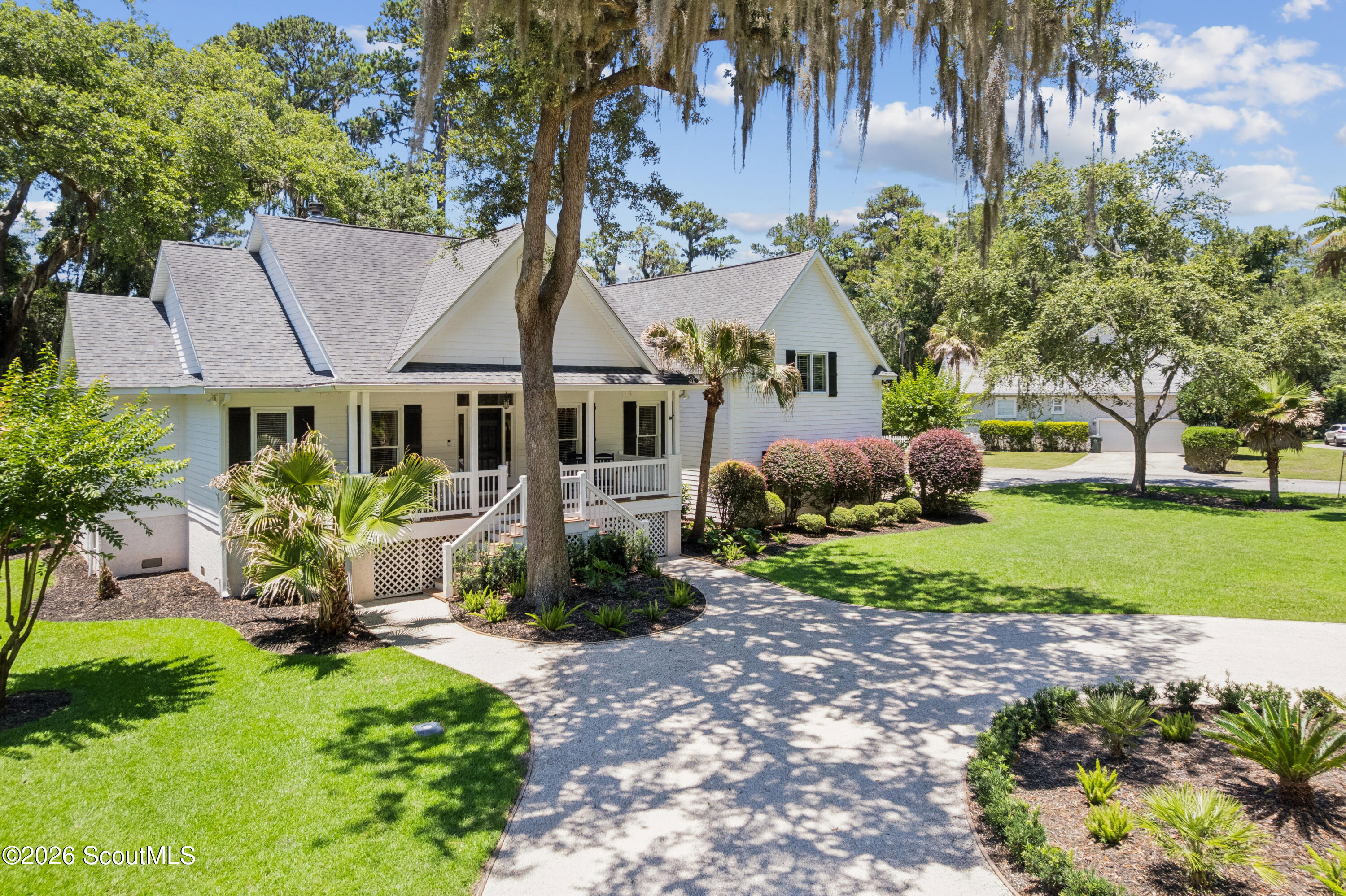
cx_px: 673
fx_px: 822
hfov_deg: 78.6
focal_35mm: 22
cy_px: 448
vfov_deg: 57.2
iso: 100
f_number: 2.8
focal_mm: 8.38
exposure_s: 1/640
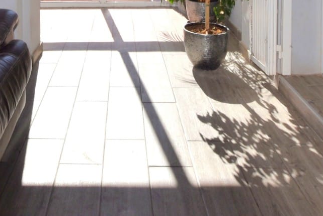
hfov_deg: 45.4
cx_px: 98
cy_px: -62
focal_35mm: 42
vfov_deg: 27.1
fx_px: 377
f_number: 11
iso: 100
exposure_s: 1/200
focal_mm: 10
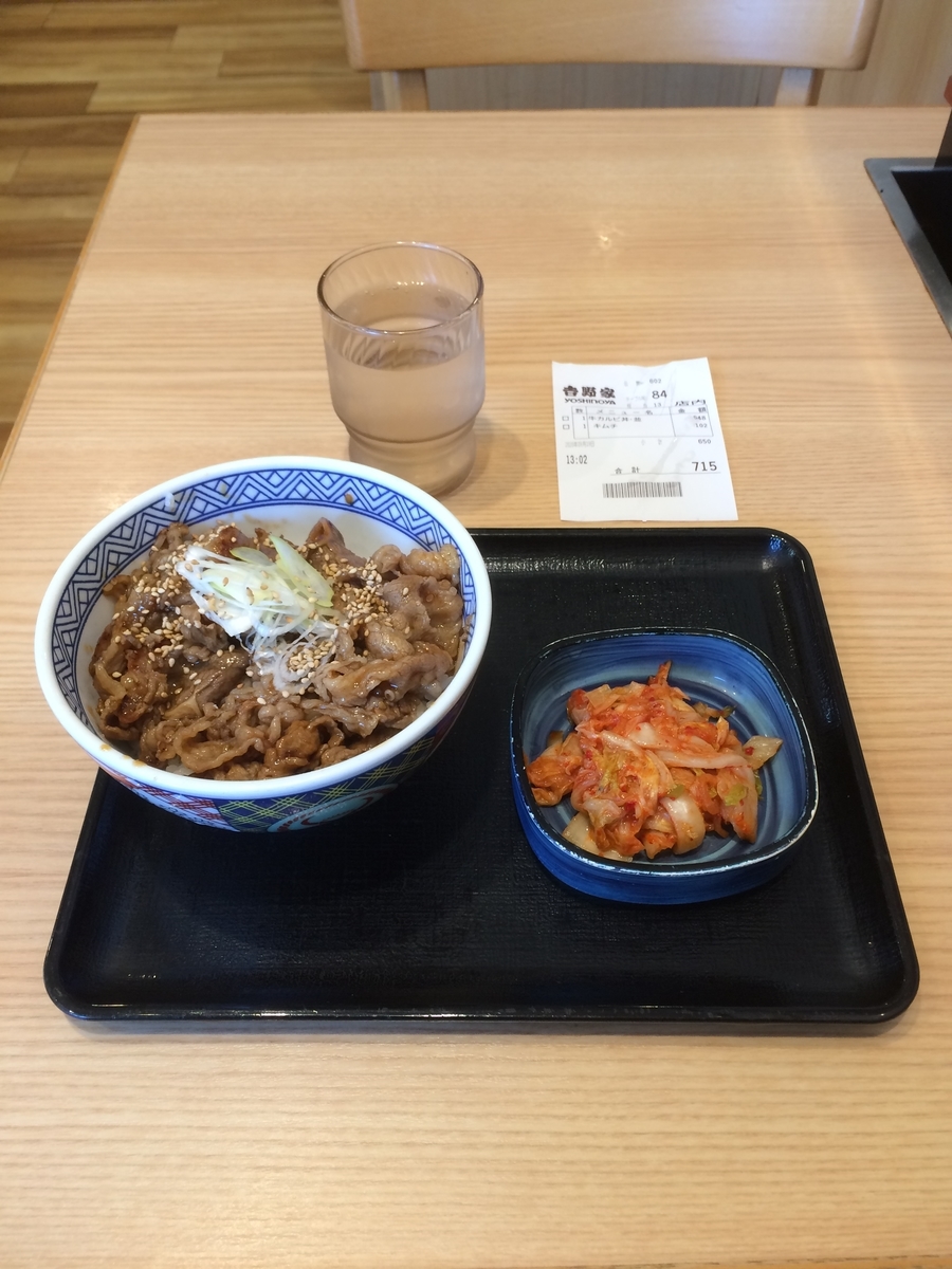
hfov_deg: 48.2
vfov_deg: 61.7
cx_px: 476
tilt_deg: -49.6
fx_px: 1063
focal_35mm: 29
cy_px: 634
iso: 40
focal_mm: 4.15
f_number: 2.2
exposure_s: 1/40
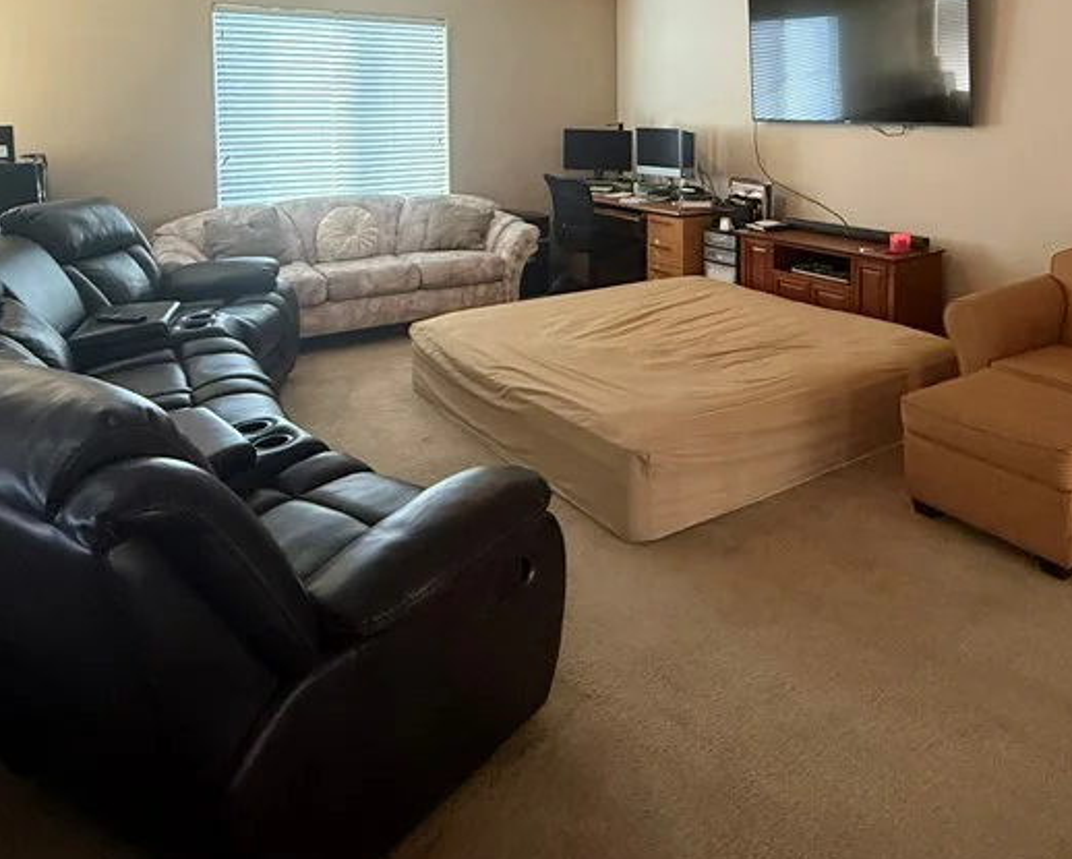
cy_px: 157
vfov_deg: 49.7
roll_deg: -0.5
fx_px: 857
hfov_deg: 62.8
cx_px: 693
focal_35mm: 27
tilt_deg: -3.1
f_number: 2.2
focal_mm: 2.22
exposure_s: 1/60
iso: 400
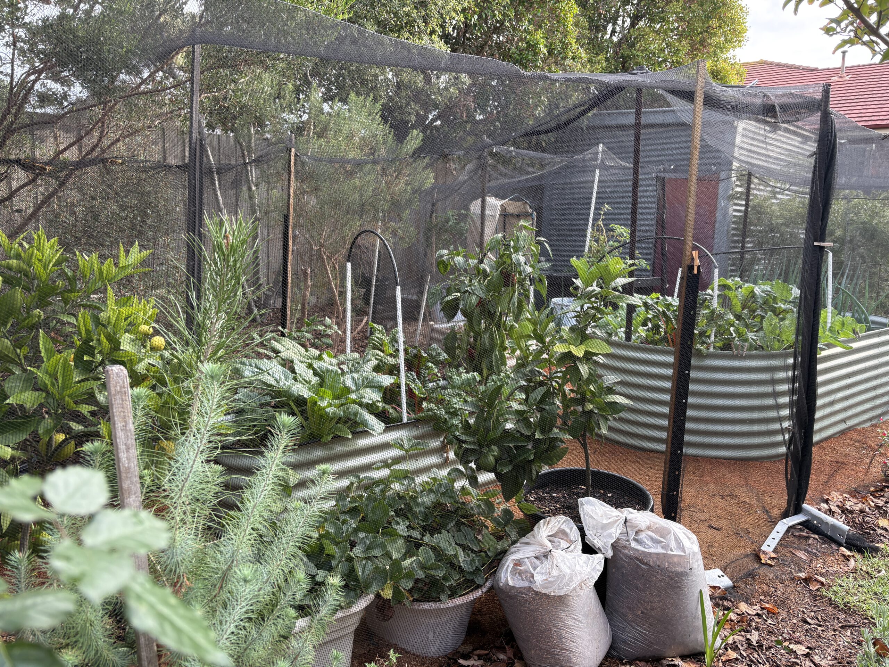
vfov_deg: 53.1
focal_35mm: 26
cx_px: 444
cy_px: 334
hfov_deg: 67.3
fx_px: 668
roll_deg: -1.5
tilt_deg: -7.9
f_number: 1.6
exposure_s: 1/163
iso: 50
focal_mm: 5.96
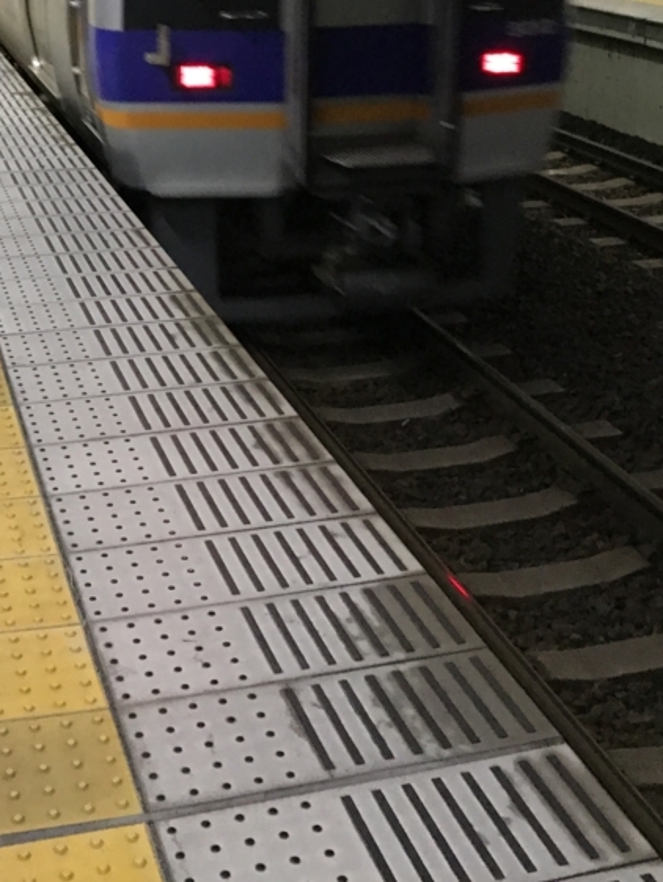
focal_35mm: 51
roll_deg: -0.2
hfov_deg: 28.4
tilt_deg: -14.0
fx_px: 1301
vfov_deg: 36.3
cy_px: 182
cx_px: 231
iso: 100
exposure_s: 1/15
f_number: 1.8
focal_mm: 3.99
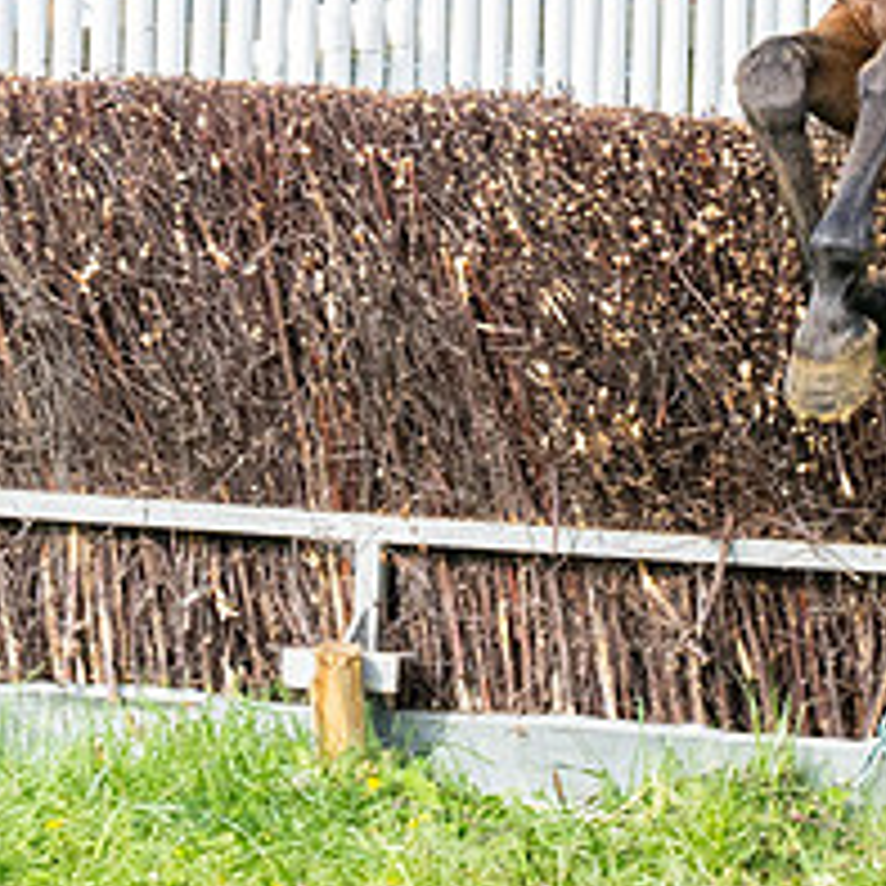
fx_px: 14392
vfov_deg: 3.5
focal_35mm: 497
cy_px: -109
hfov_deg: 3.5
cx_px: 1096
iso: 400
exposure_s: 1/1000
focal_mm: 70
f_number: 5.6
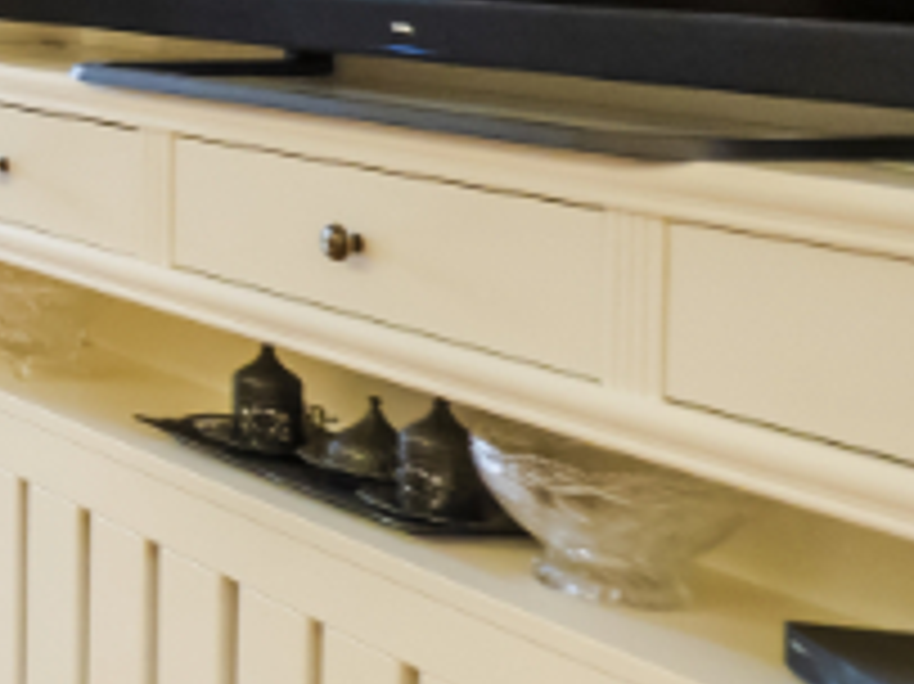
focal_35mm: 69
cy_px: -58
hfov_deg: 16.1
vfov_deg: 20.4
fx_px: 1821
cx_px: -1175
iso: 400
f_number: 4
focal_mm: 7
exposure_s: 1/6
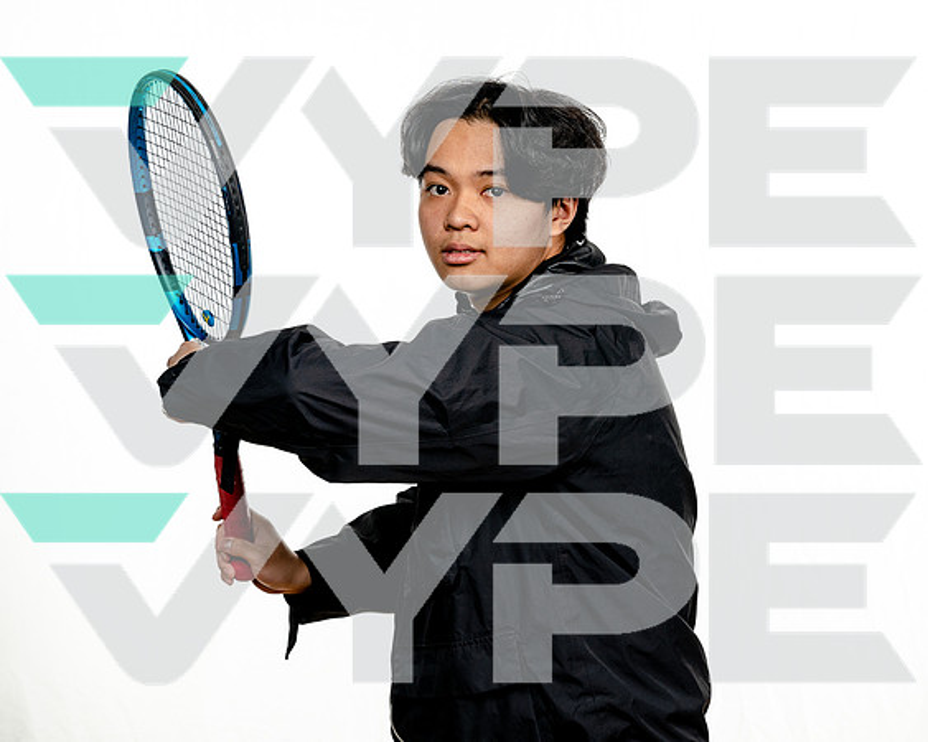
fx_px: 2011
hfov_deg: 26.0
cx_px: 533
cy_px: 368
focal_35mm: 73
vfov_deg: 20.9
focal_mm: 59
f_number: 8
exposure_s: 1/250
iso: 160
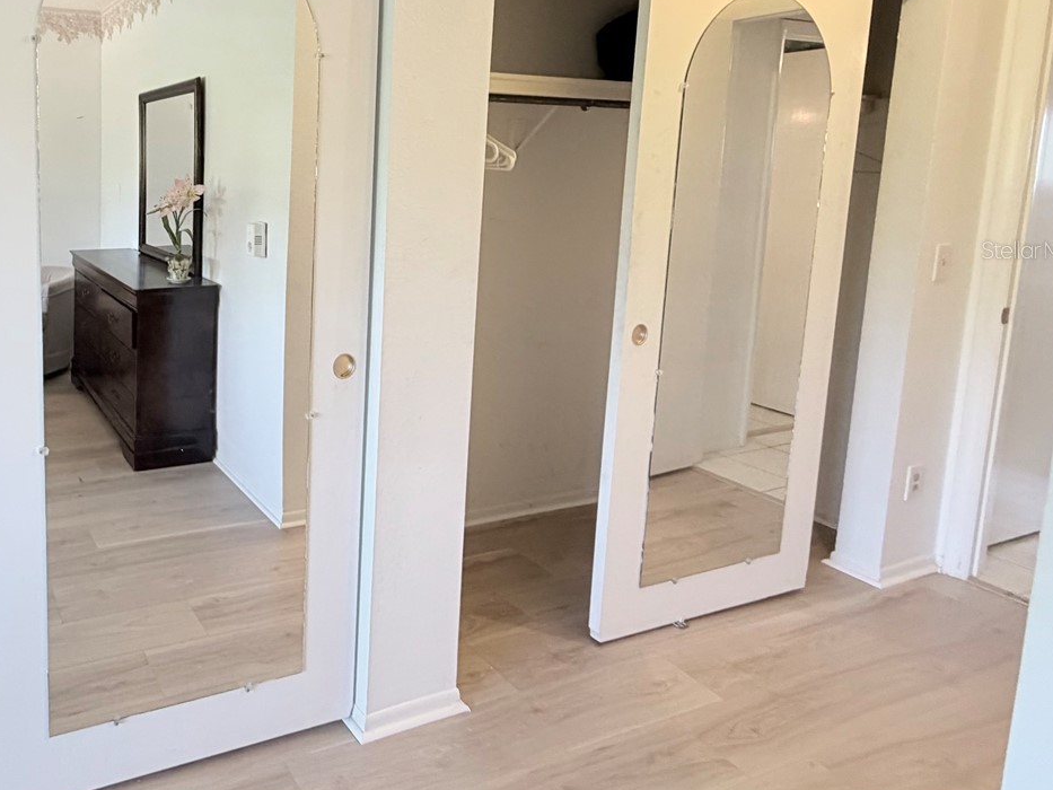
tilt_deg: -5.3
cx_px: 185
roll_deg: -0.3
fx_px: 730
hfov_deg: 64.2
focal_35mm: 24
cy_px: 249
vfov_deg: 55.4
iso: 320
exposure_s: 1/60
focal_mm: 2.22
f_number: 2.2
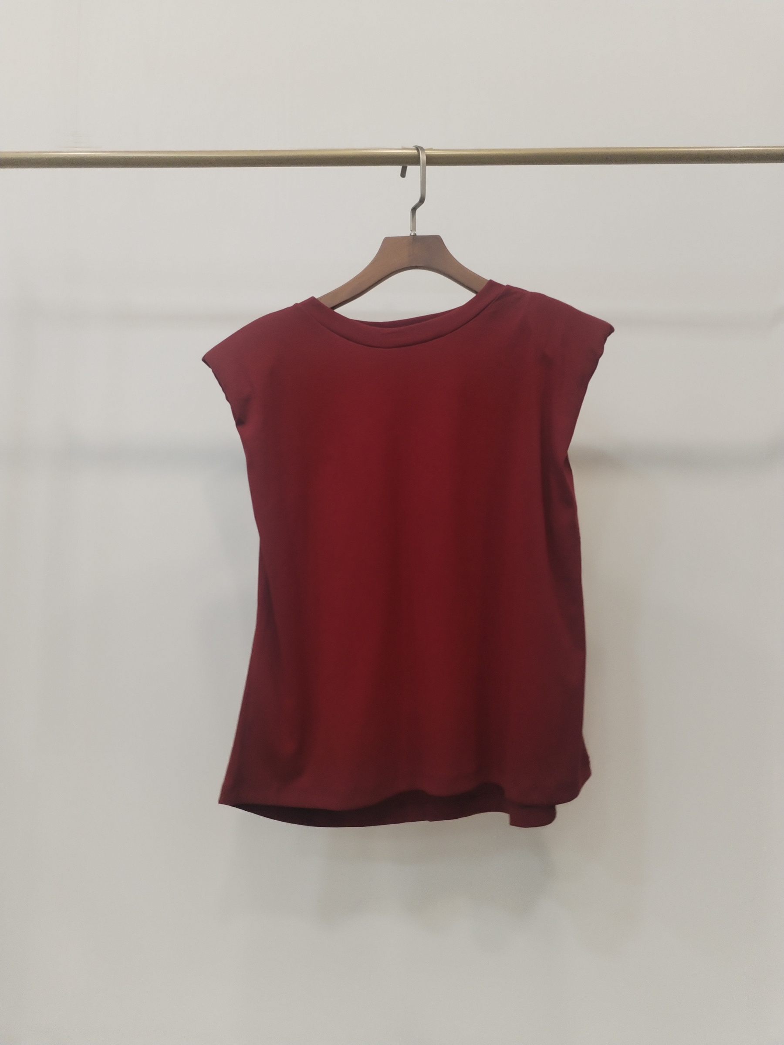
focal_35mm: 29
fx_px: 876
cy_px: 522
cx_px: 392
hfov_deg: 48.2
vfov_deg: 61.7
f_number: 1.8
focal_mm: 4.75
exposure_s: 1/50
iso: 310
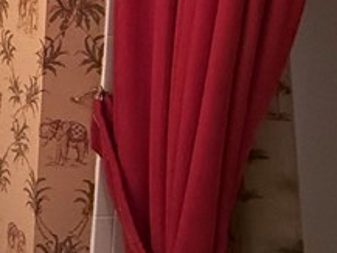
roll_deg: +0.2
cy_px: 36
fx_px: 643
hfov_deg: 20.1
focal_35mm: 66
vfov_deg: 21.9
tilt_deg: -6.3
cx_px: -287
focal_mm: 2.22
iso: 400
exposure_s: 1/60
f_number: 2.2
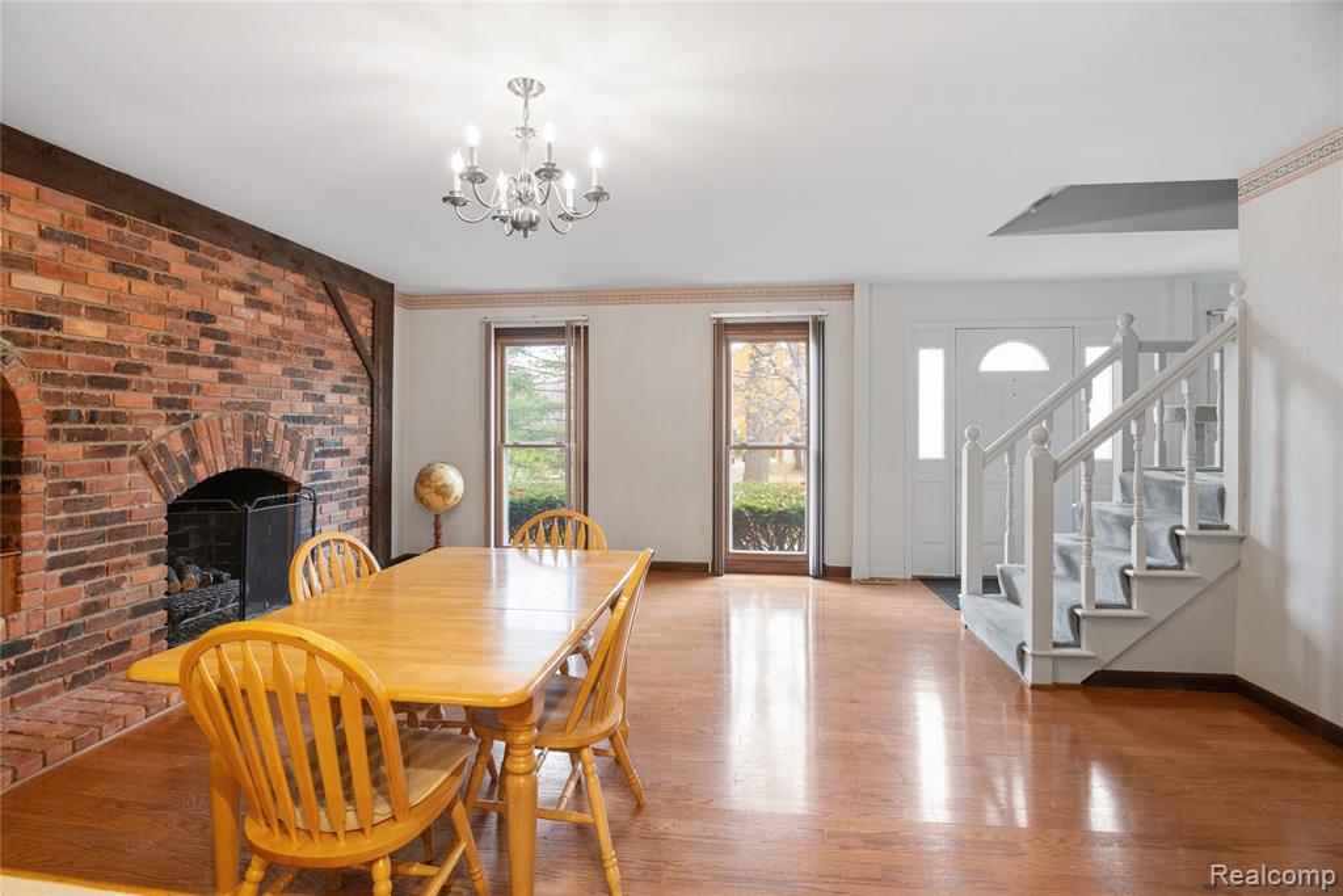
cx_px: 672
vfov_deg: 43.6
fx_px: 1119
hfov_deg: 61.9
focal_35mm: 30
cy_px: 448
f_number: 9
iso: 320
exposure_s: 1/1.25
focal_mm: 30
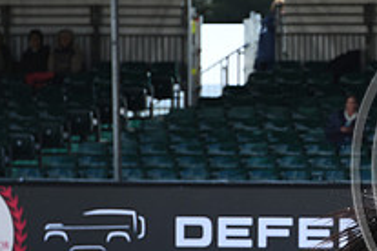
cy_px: 144
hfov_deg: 3.7
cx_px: 519
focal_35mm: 560
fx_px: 5864
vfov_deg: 2.5
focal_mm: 200
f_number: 4.5
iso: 360
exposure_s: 1/1250
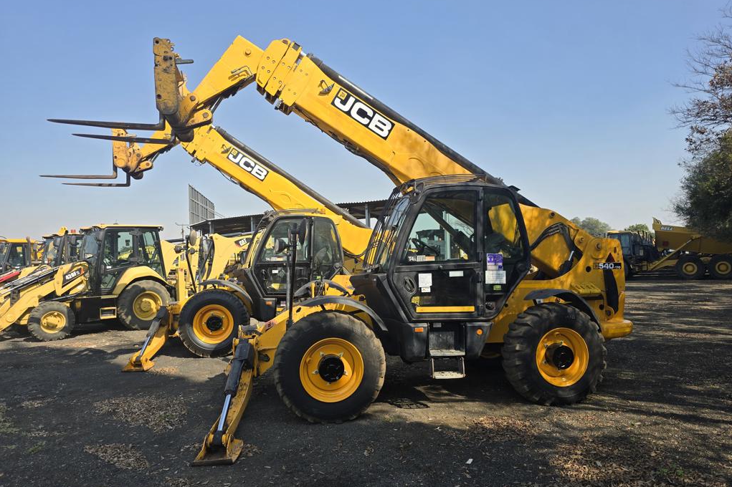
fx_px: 488
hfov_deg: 73.8
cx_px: 366
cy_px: 242
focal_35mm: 24
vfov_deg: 53.1
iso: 12
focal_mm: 6.3
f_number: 1.7
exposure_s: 1/476
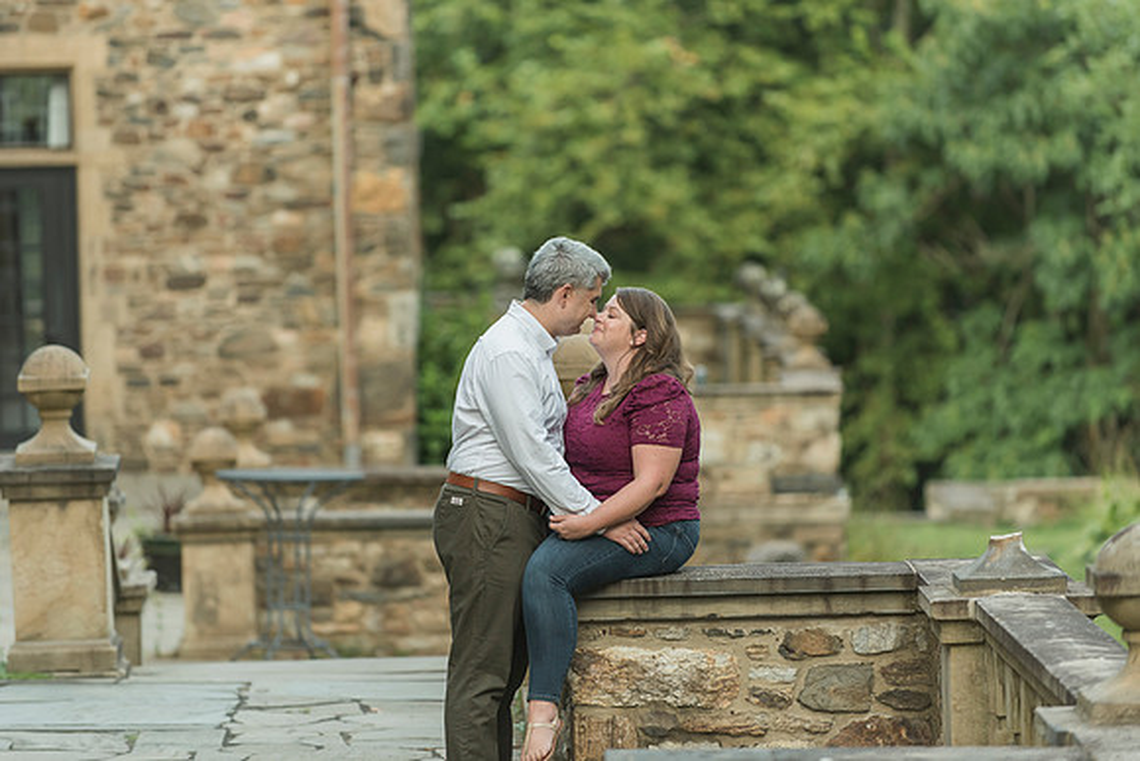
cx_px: 562
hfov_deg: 10.1
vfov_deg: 6.8
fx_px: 6423
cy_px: 375
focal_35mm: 203
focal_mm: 200
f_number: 3.2
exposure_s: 1/400
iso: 800
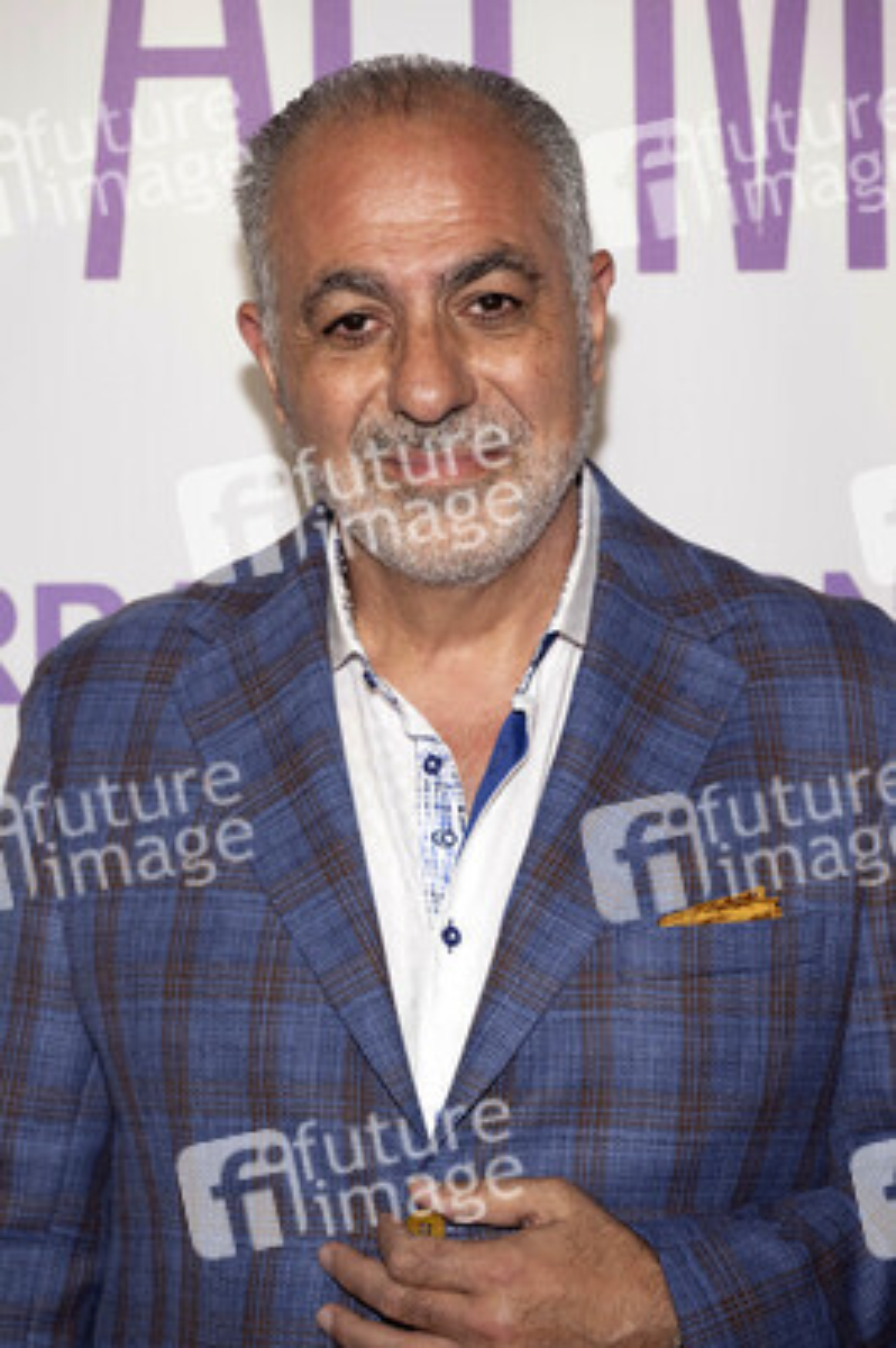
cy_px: 674
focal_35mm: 110
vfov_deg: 18.6
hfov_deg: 12.4
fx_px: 4113
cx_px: 448
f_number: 6.3
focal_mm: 110
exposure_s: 1/200
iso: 800
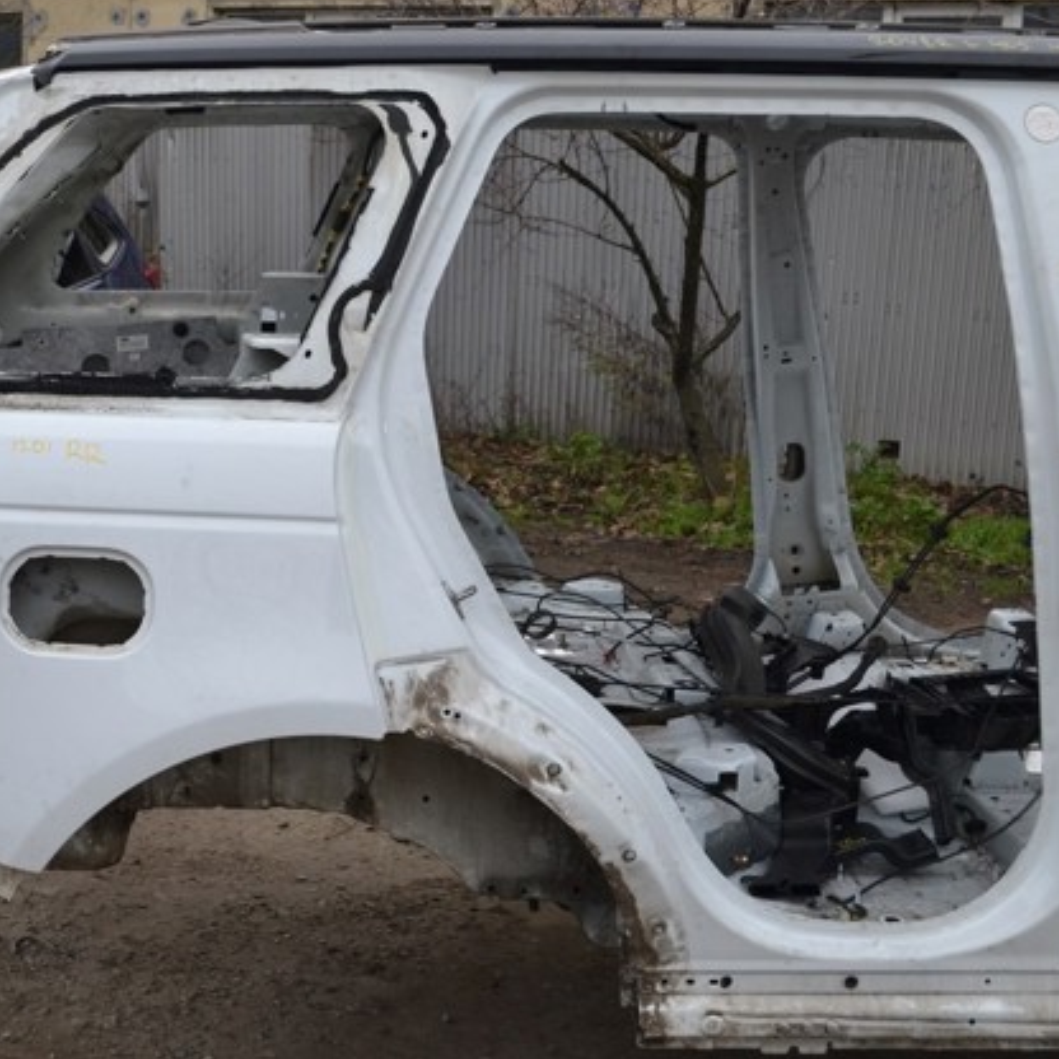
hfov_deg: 33.0
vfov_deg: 33.4
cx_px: 316
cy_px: 527
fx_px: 1765
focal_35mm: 51
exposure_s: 1/125
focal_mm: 26
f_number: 5.6
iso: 360
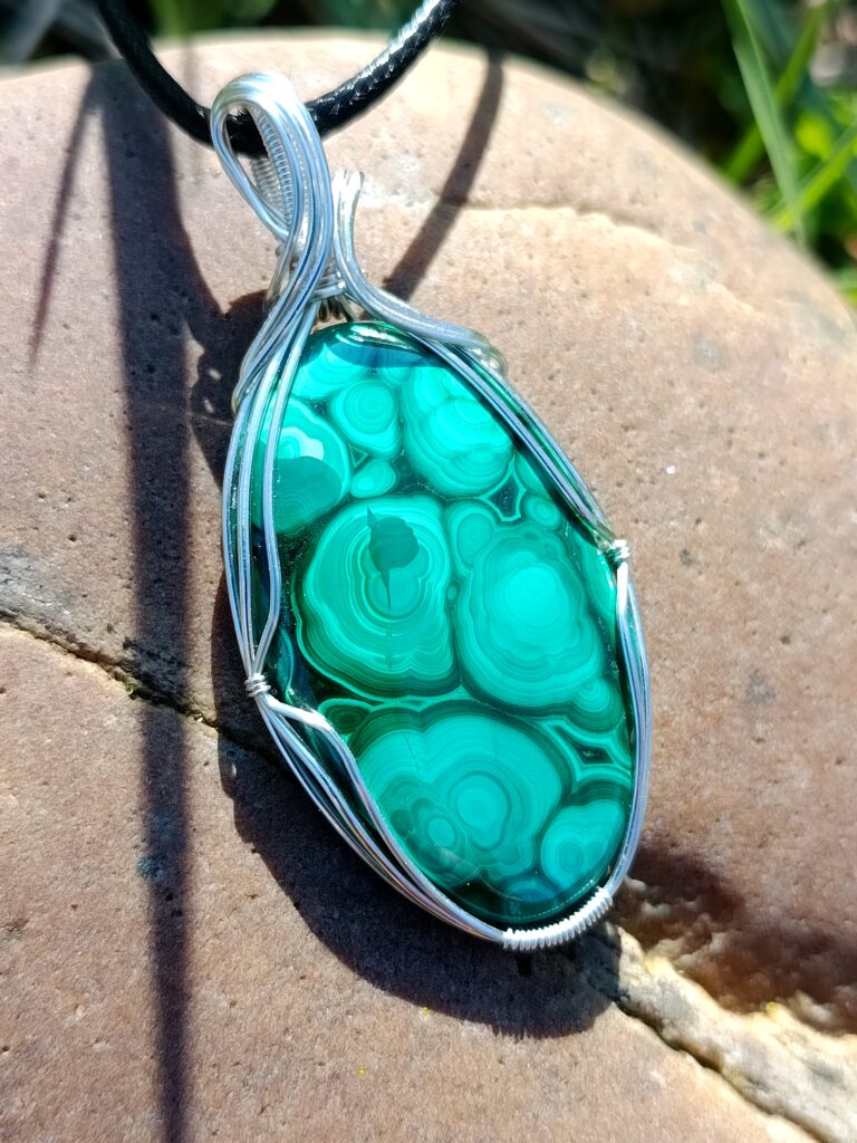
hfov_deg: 30.3
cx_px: 428
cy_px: 572
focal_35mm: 48
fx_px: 1584
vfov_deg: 39.7
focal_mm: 5.24
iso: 50
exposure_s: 1/196
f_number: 1.7
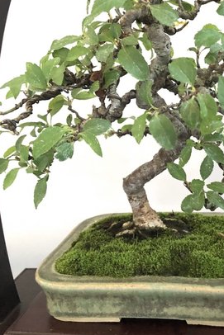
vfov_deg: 44.9
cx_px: 166
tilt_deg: -6.8
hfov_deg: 30.7
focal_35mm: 43
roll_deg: +4.2
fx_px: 401
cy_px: 117
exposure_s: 1/15
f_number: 1.8
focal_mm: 3.99
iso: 80
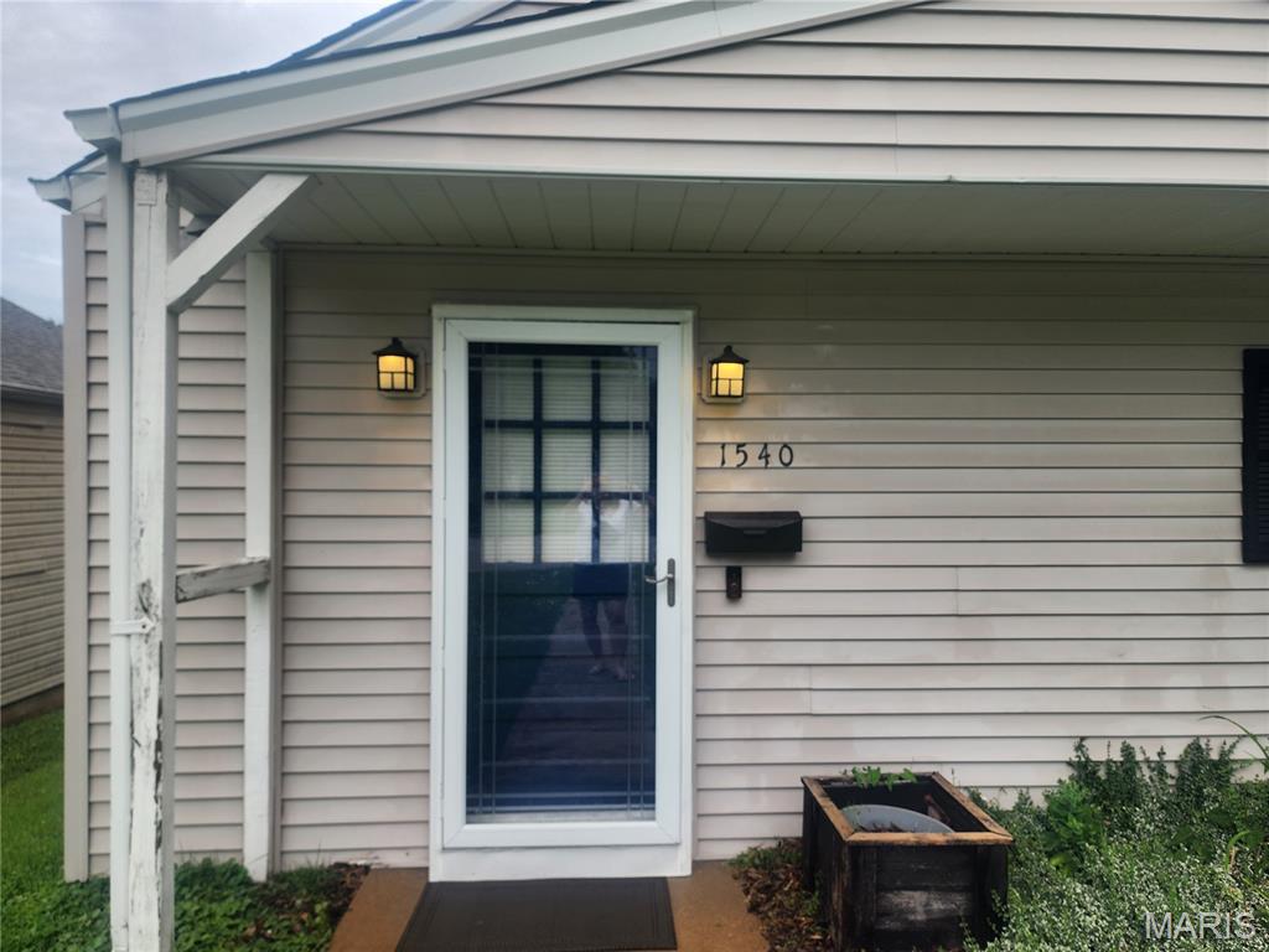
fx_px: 843
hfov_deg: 73.9
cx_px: 634
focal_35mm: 23
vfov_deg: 58.9
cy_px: 476
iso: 12
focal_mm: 6.4
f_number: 1.8
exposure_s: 1/181
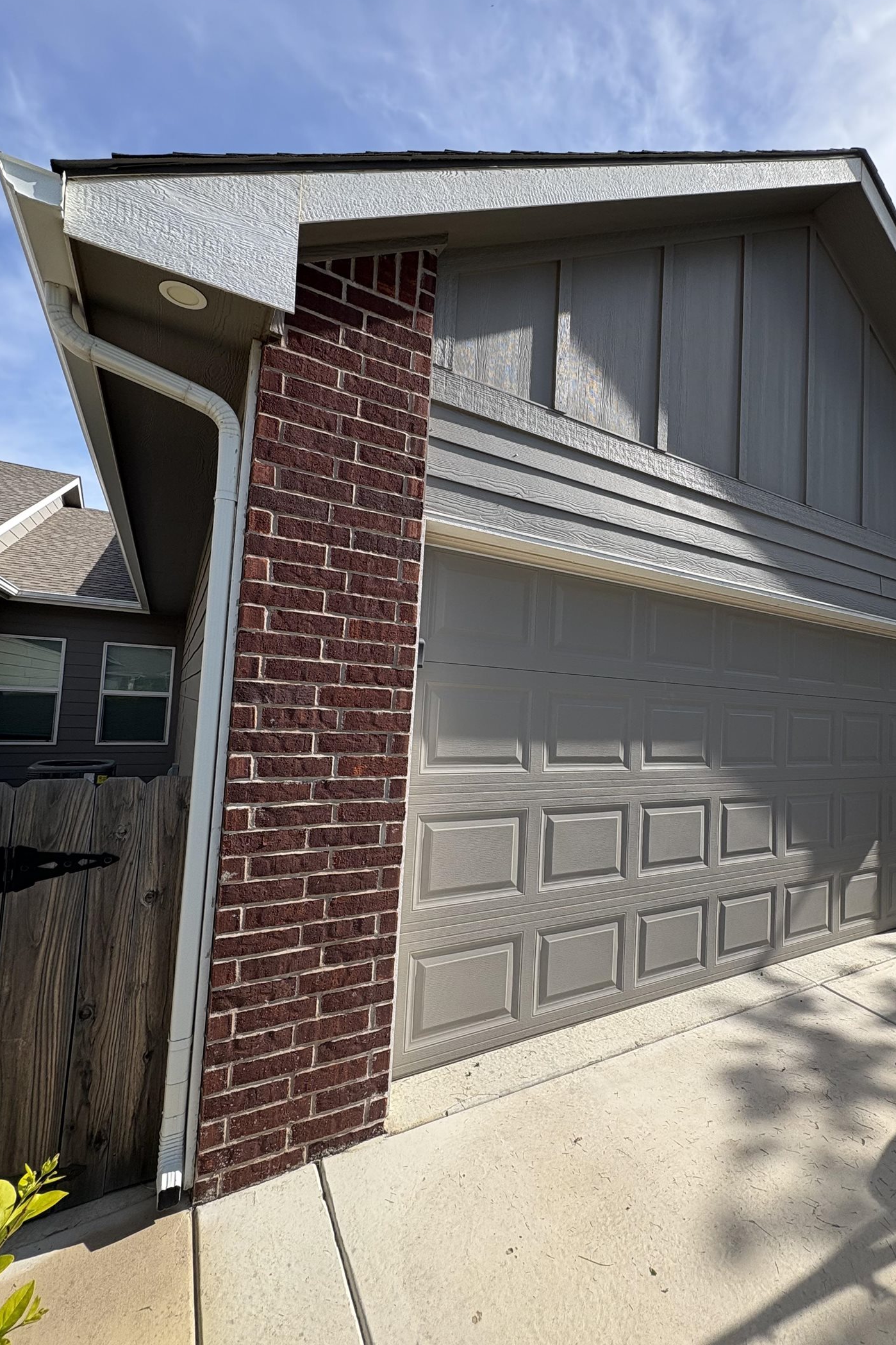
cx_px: 531
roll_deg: -2.2
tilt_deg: +3.5
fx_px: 597
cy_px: 668
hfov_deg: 73.1
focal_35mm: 16
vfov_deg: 96.7
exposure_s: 1/980
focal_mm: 2.22
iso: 40
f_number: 2.2
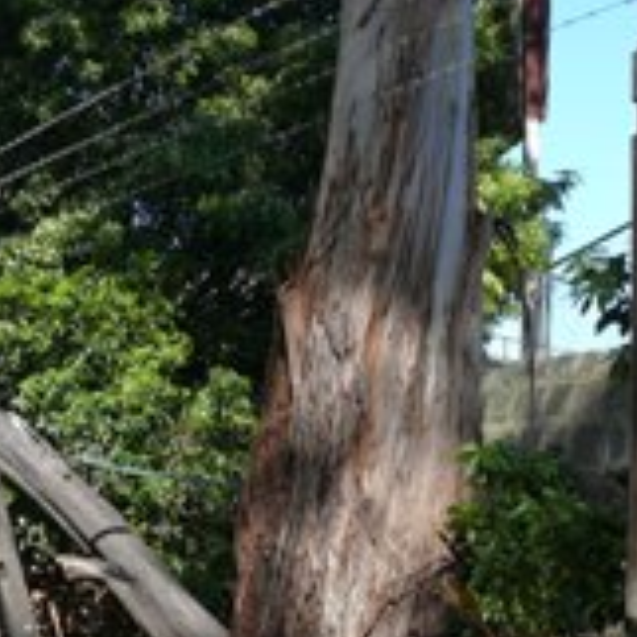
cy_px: 455
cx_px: 115
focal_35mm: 92
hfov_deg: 18.7
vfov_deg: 18.8
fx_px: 1915
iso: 100
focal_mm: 7.4
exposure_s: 1/640
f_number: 3.6
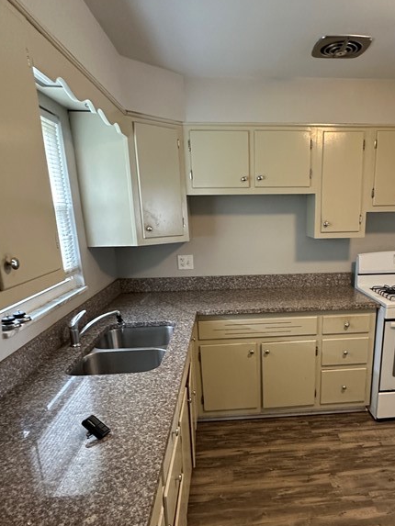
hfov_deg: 53.9
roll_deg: -0.2
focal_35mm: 25
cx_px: 262
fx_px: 380
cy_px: 311
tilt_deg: -14.3
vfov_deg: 68.8
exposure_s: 1/60
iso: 400
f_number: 2.2
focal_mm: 2.22
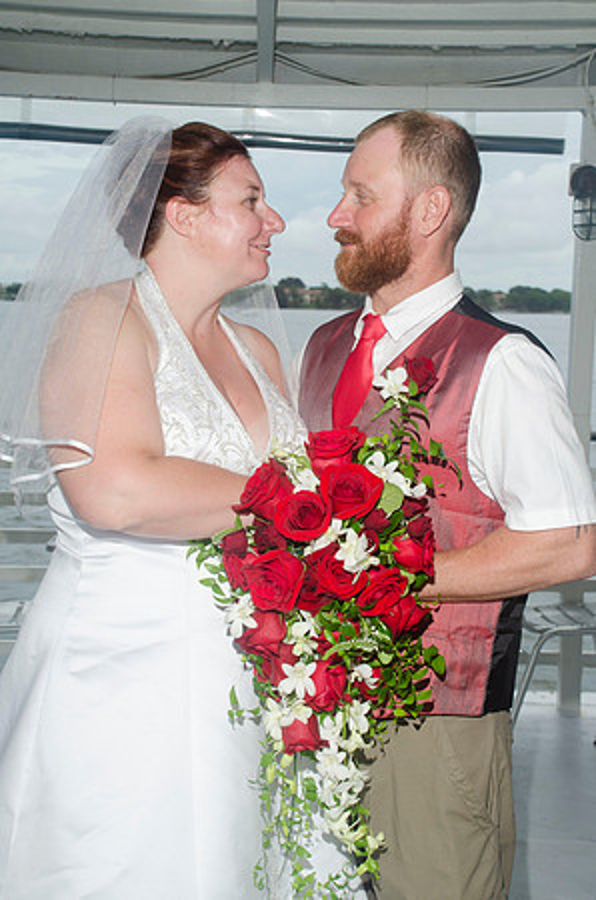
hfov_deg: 25.6
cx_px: 298
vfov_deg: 37.9
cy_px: 450
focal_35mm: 52
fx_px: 1310
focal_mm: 35
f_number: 7.1
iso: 100
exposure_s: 1/160
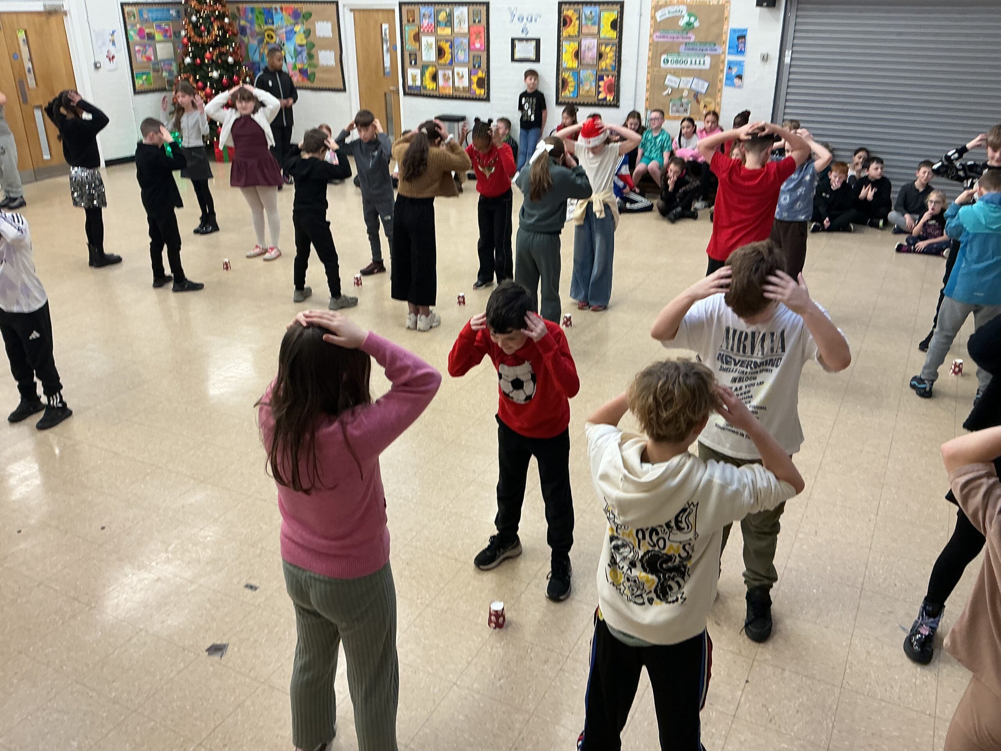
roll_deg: -0.1
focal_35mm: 29
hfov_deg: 61.7
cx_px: 500
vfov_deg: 48.2
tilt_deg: -23.8
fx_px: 839
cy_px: 376
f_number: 1.8
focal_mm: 3
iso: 80
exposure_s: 1/50
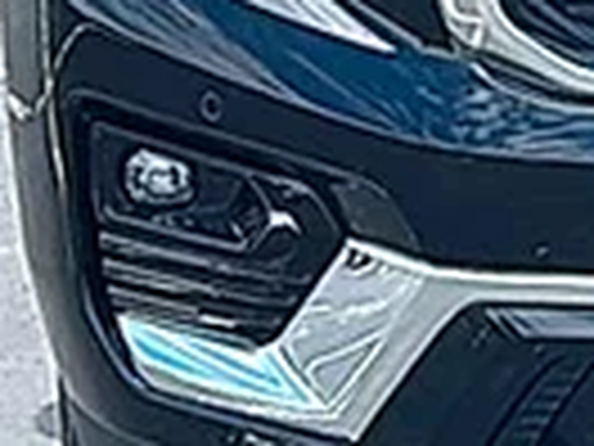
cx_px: 1332
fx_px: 3363
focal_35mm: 196
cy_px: -232
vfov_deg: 7.4
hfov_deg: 9.2
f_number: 1.78
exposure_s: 1/2985
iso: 80
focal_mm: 6.86
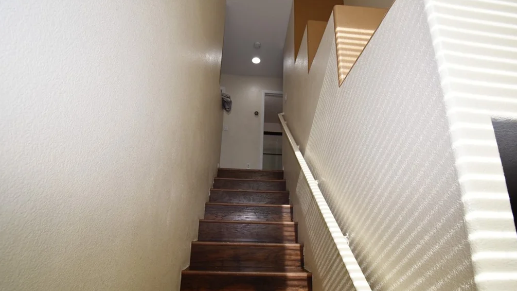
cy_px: 162
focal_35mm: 16
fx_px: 219
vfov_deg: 66.8
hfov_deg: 99.4
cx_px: 260
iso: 360
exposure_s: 1/125
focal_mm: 10
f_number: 5.6
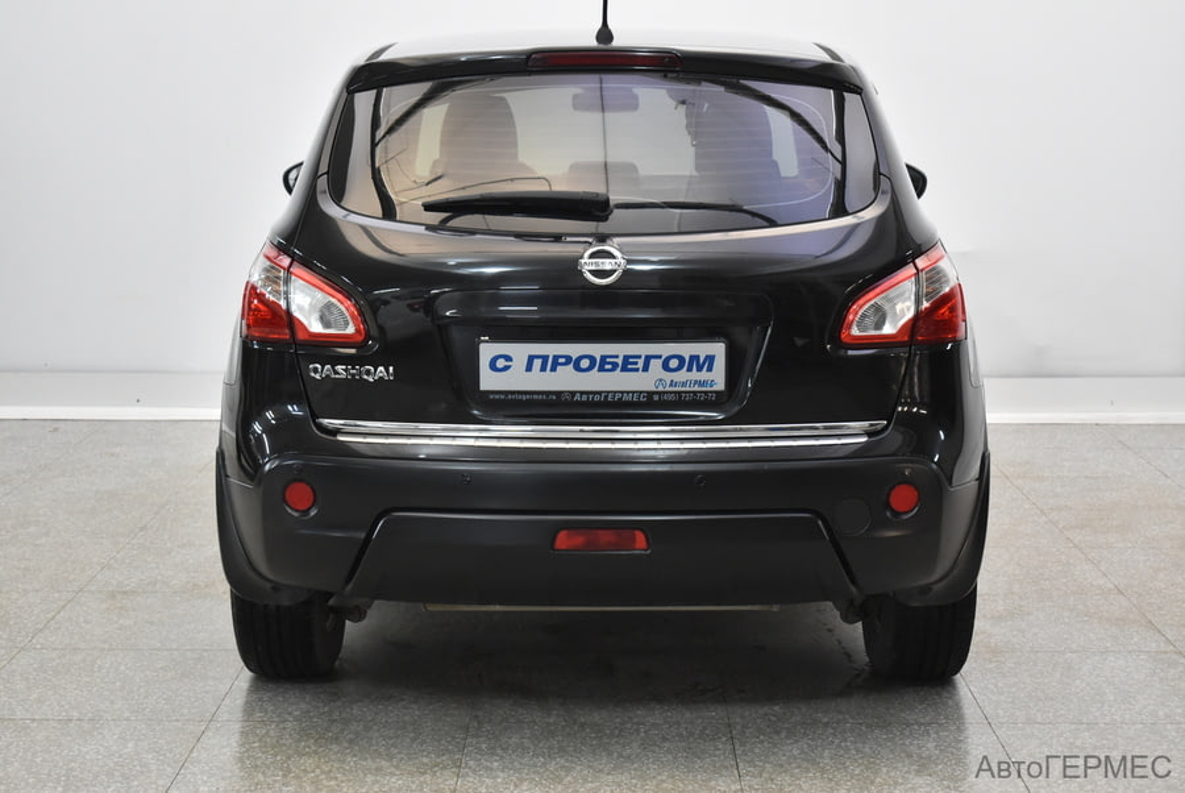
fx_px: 1977
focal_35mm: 60
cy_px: 396
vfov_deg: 22.7
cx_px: 592
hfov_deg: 33.4
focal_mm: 40
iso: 1600
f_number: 5
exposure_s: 1/60
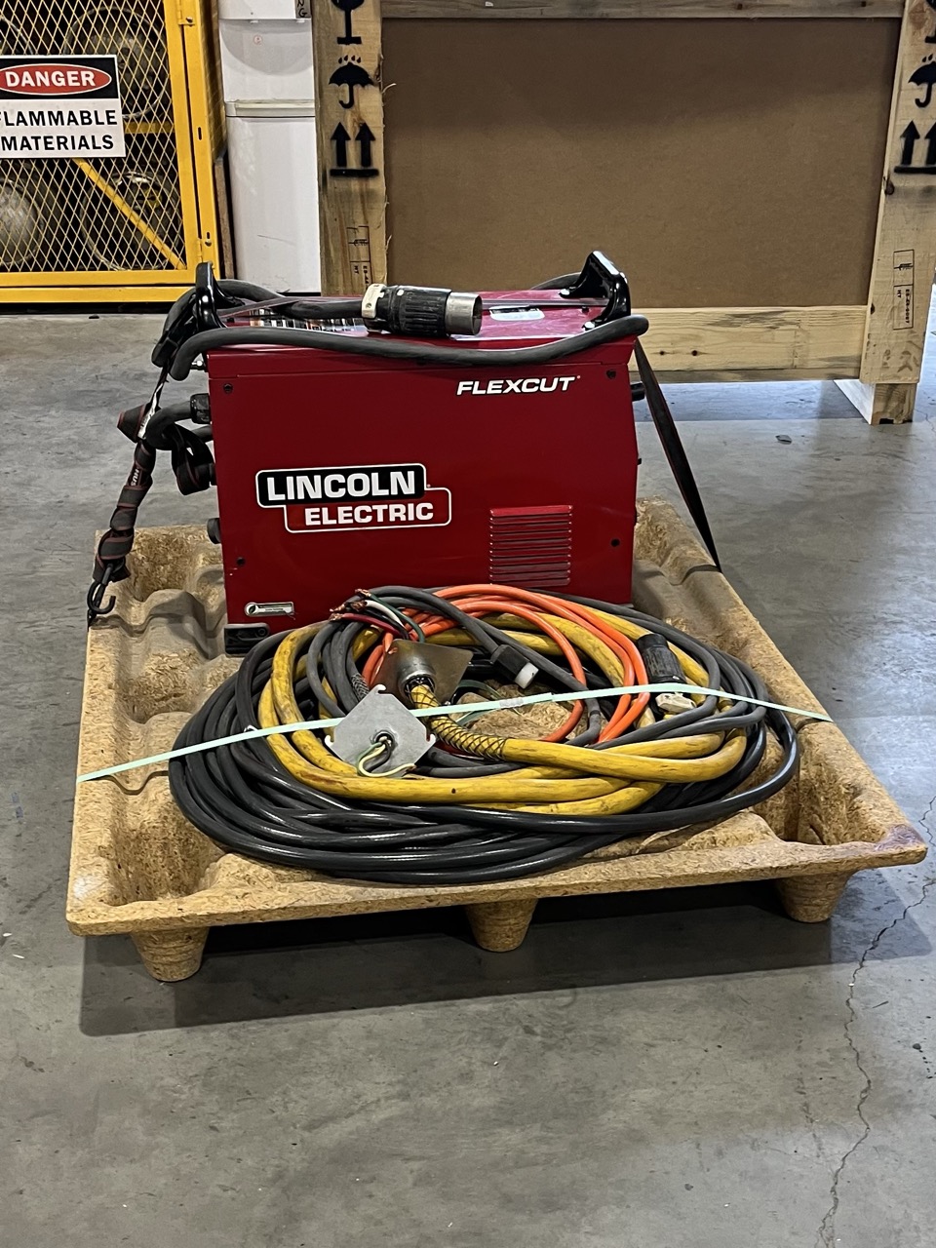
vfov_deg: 67.3
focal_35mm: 26
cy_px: 624
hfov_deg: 53.1
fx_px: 937
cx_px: 468
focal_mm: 5.1
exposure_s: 1/60
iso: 100
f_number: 1.6
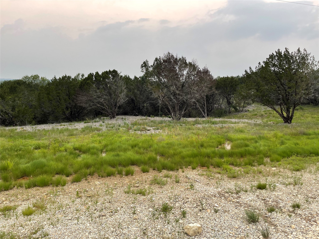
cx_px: 160
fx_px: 230
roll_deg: -1.7
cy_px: 120
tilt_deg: -9.0
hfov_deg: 69.4
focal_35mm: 25
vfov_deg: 54.9
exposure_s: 1/121
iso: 50
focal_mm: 5.1
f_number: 1.6
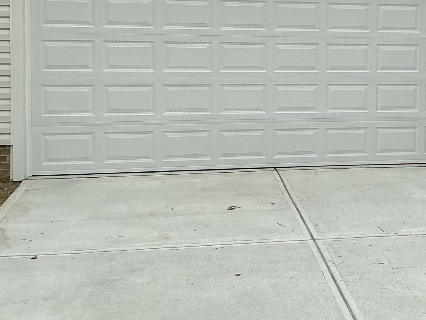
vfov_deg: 24.5
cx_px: 357
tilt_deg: -1.0
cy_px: 74
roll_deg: -0.8
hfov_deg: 31.6
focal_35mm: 59
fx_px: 726
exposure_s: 1/1168
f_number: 1.8
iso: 25
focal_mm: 3
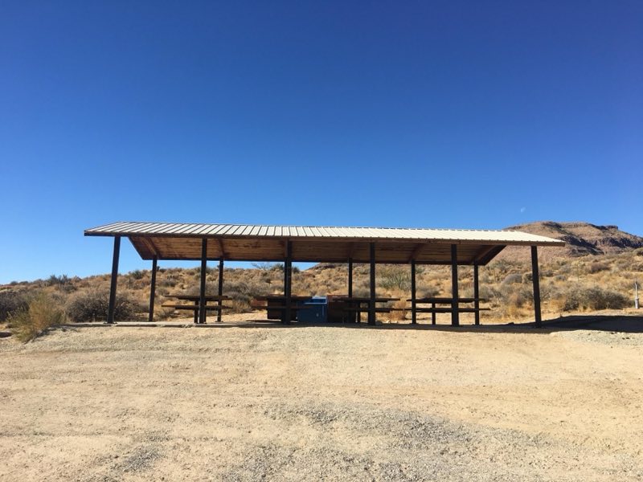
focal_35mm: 29
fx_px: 539
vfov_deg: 48.2
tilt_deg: +8.8
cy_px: 241
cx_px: 322
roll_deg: -0.4
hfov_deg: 61.7
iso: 25
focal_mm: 4.15
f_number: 2.2
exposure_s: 1/1603
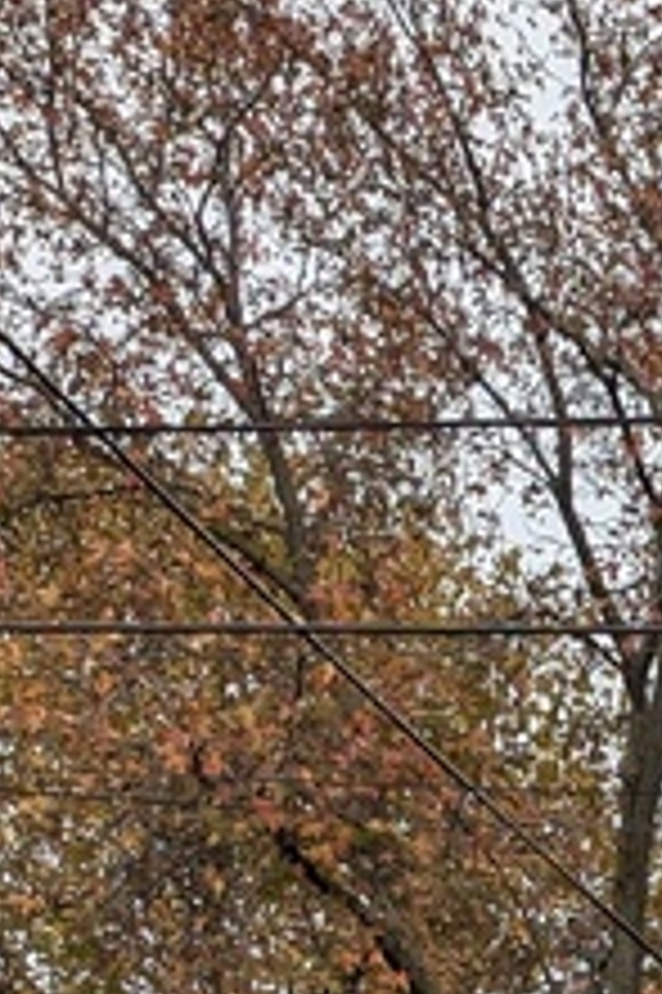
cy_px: 1961
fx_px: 3757
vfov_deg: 13.1
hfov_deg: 8.9
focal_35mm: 136
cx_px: 1729
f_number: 1.85
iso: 51
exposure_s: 1/404
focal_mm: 6.81
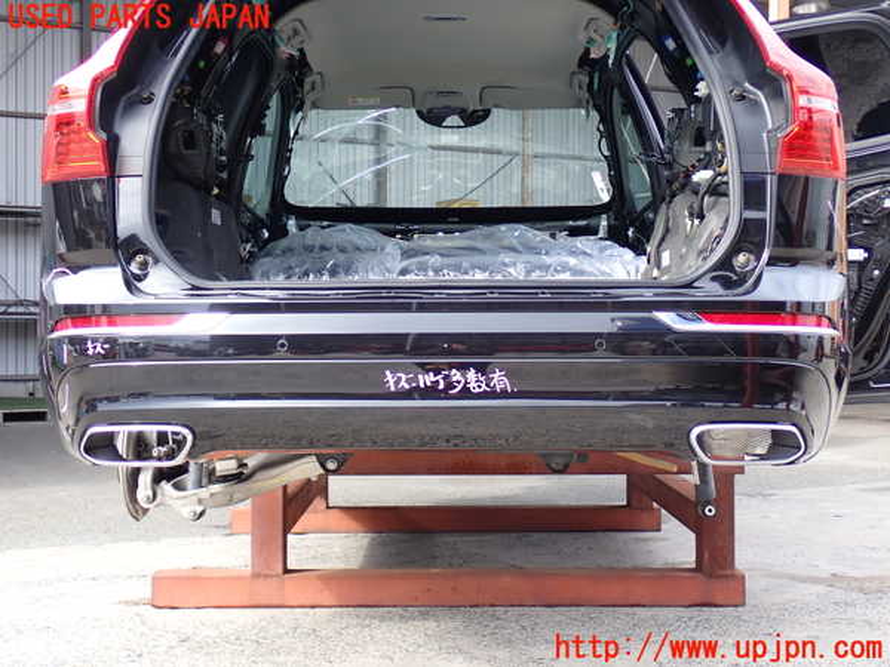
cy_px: 334
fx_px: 1208
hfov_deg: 40.4
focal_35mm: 47
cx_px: 445
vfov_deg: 30.9
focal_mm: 8.4
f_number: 3.1
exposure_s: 1/100
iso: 160
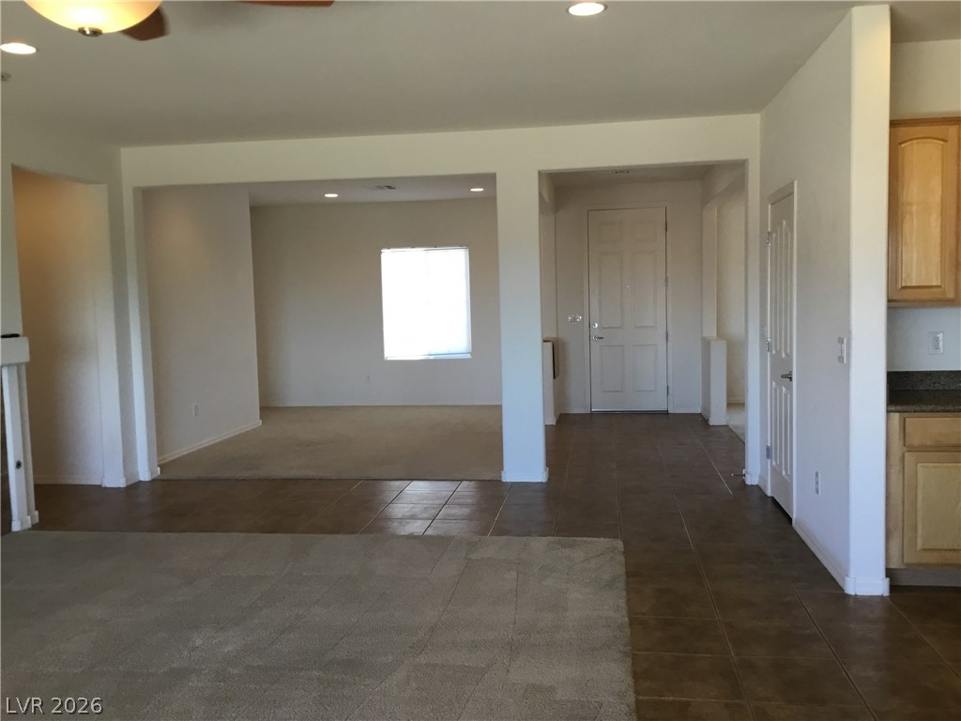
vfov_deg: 45.4
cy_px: 360
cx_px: 480
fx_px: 861
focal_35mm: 31
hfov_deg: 58.4
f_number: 2.4
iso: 32
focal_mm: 3.3
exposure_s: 1/30
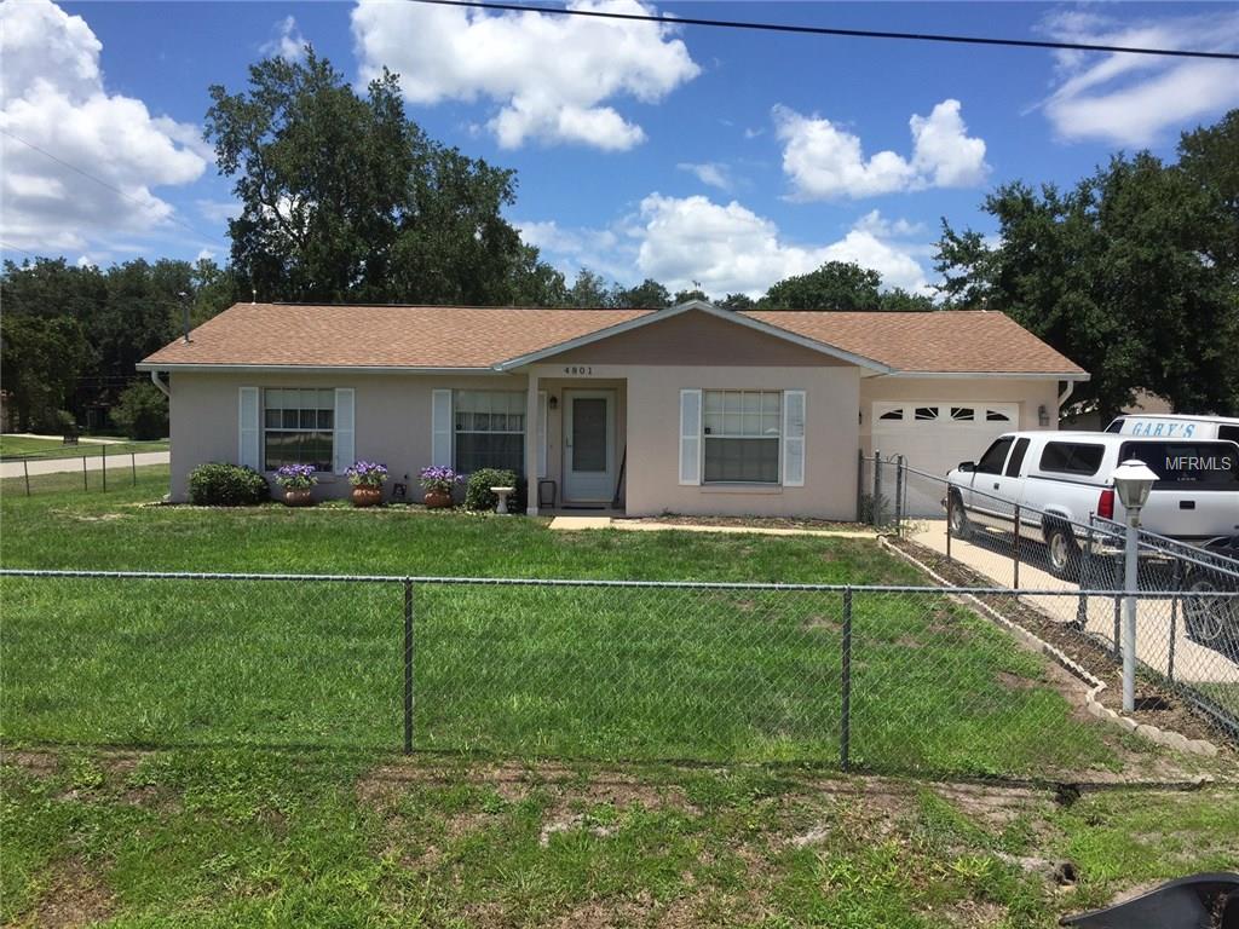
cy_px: 464
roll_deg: -0.8
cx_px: 620
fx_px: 1038
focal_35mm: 29
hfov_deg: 61.7
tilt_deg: -2.4
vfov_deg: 48.2
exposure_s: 1/2475
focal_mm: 4.15
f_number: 2.2
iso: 32
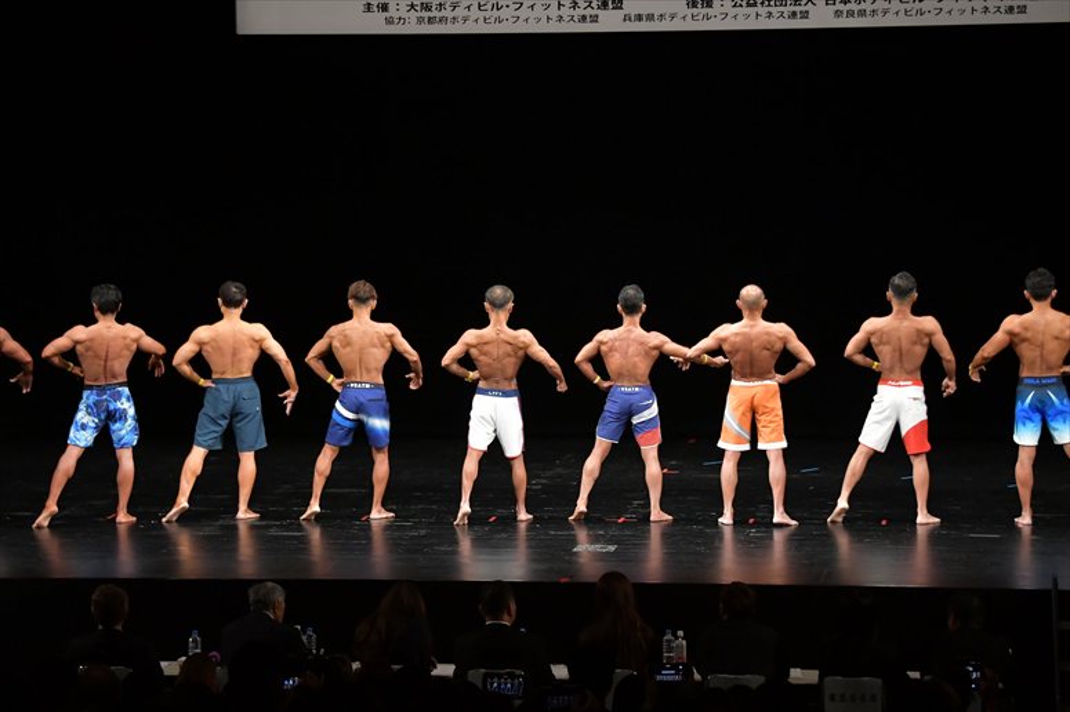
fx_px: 3208
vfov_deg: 12.7
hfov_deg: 18.9
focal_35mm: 108
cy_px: 356
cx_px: 535
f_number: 5.6
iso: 3200
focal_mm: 72
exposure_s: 1/400
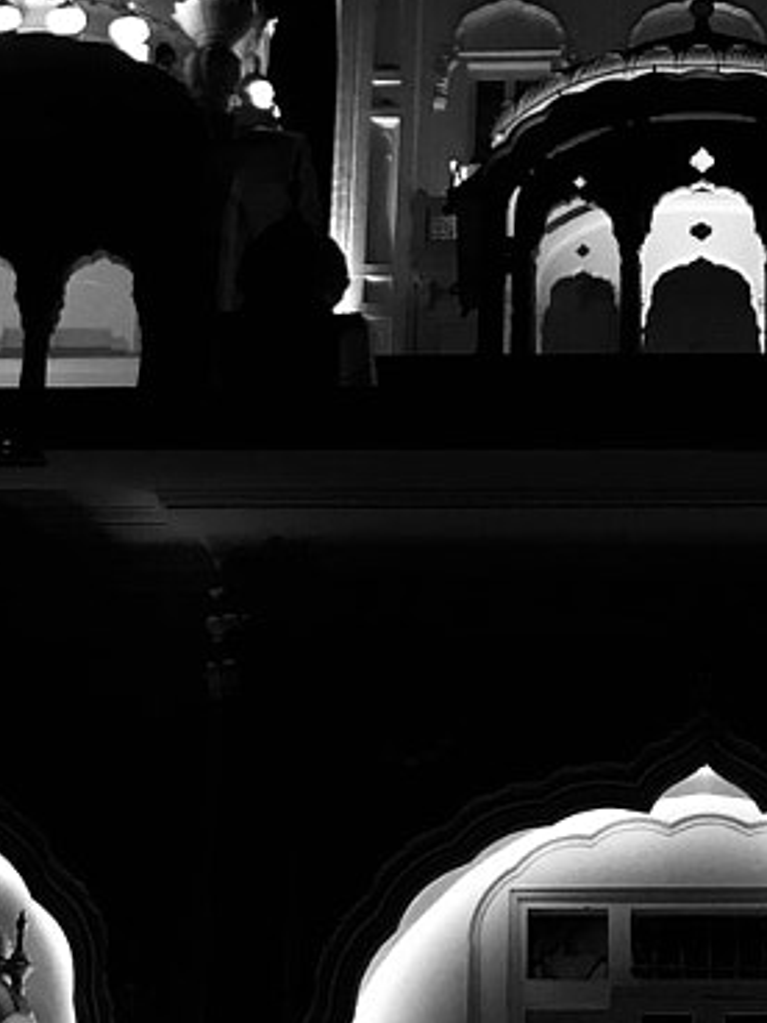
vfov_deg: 15.6
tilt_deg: +27.6
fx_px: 3722
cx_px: 711
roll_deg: +0.0
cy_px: 250
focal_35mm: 126
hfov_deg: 11.7
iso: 40
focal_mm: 4.15
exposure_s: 1/33
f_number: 2.2
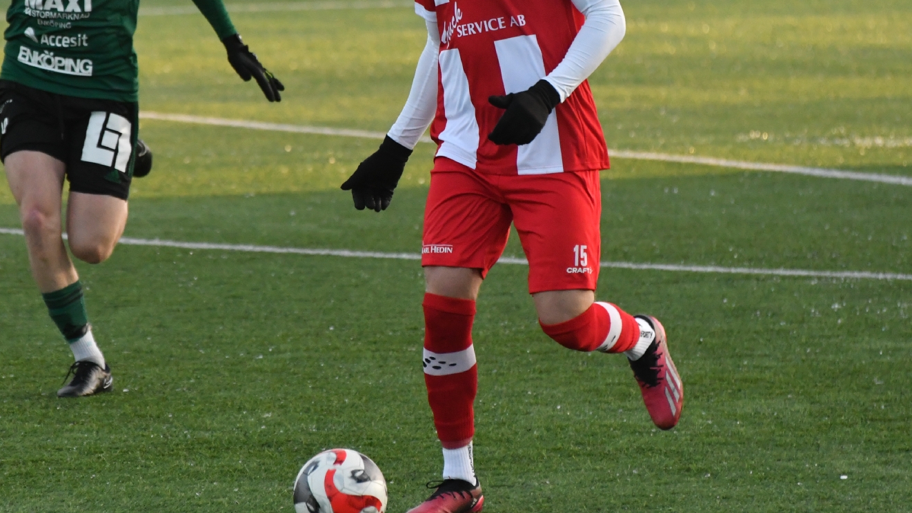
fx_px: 12649
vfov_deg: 2.3
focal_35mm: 523
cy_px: 101
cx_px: 301
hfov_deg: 4.1
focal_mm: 220
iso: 2000
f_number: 5.6
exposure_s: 1/1600
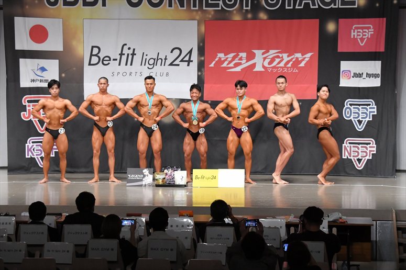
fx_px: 1093
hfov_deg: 21.0
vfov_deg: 14.1
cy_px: 135
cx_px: 203
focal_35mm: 97
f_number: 5.6
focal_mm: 65
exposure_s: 1/400
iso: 6400
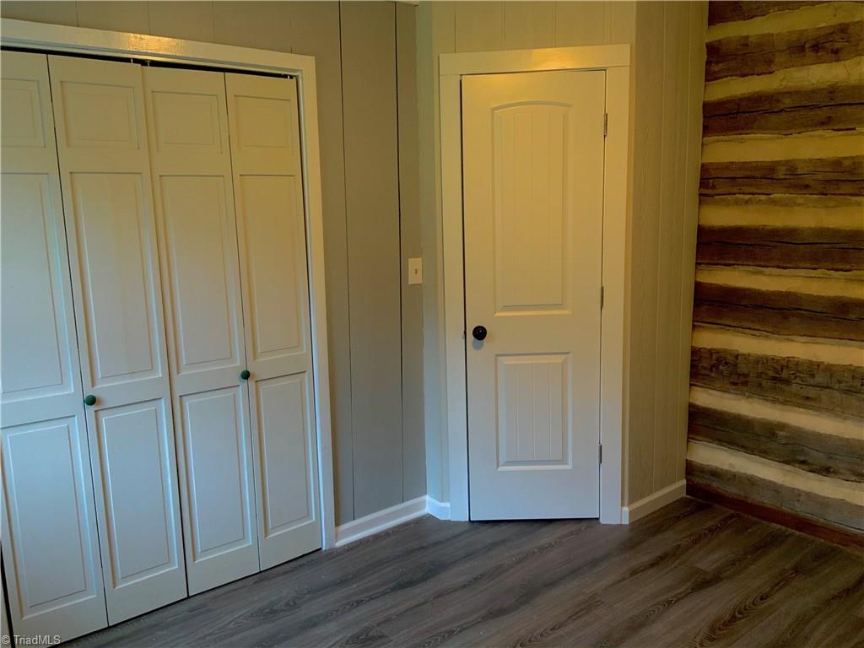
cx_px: 432
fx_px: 724
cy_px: 324
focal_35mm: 29
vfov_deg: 48.2
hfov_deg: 61.7
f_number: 1.8
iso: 160
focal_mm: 3
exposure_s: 1/60
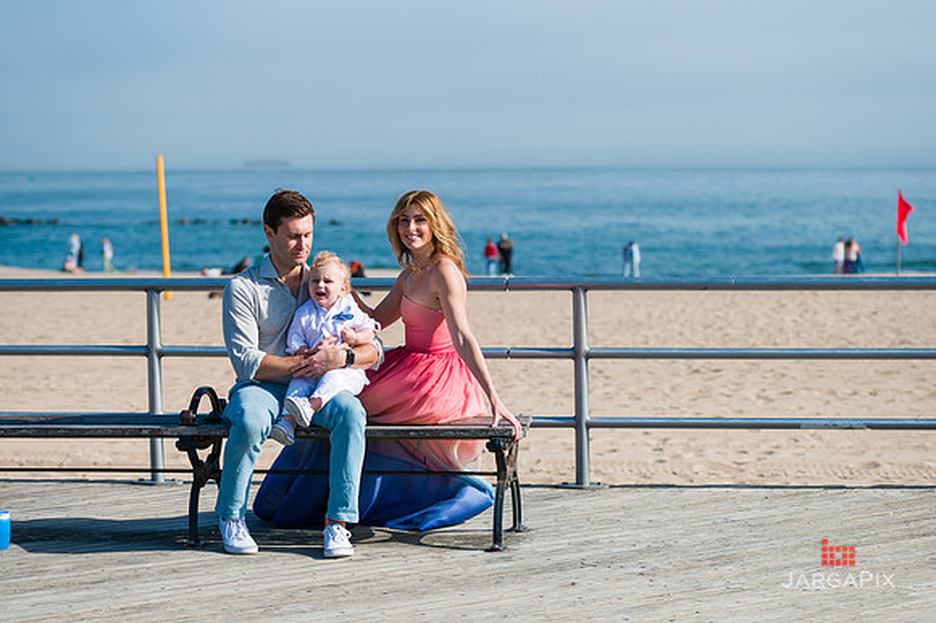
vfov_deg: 13.9
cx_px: 468
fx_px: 2546
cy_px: 312
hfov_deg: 20.8
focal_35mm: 98
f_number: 4
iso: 200
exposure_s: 1/3200
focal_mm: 98
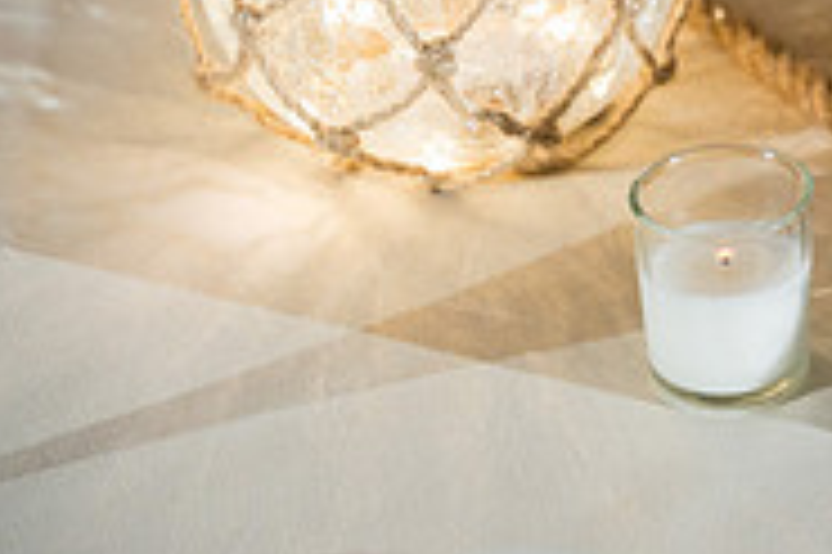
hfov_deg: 9.3
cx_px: 1311
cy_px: -263
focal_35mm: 214
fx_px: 4941
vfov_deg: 6.3
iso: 2000
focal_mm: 65.4
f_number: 2.8
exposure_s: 1/250
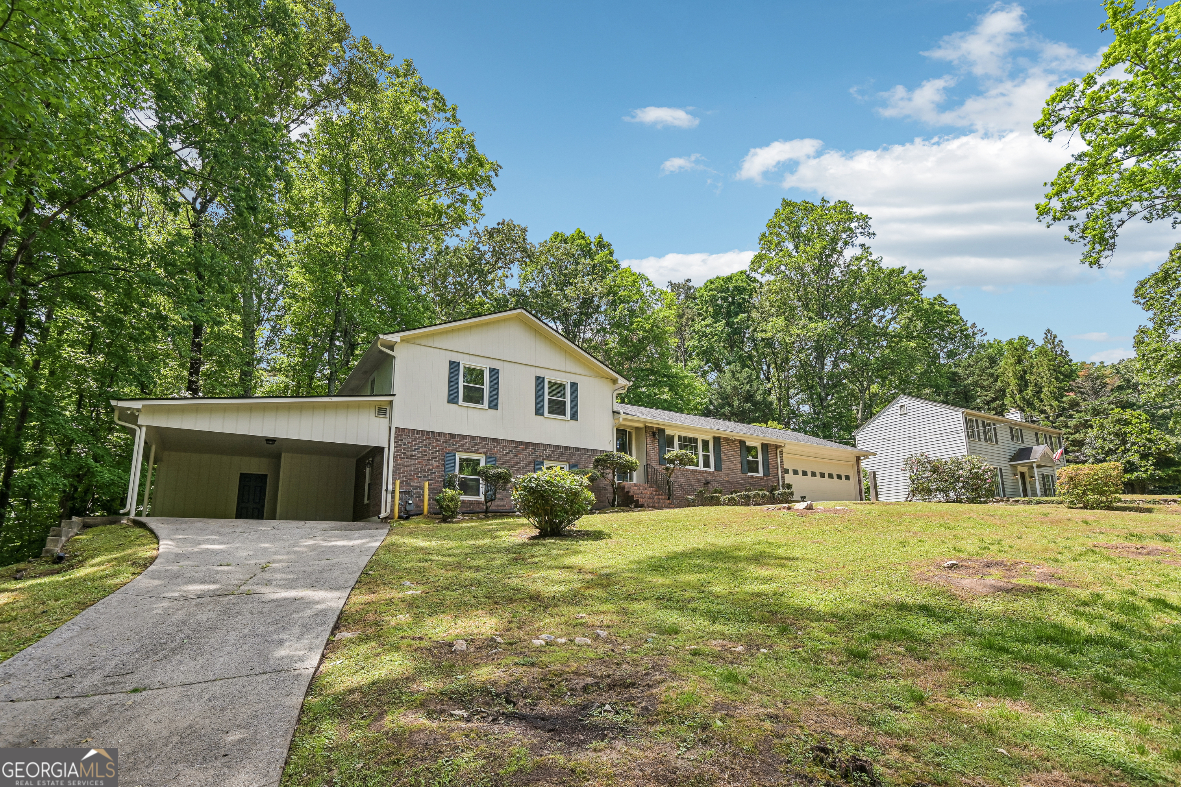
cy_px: 394
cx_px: 590
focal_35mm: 17
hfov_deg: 93.3
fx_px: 558
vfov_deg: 70.4
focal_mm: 17
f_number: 8
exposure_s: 1/320
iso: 200
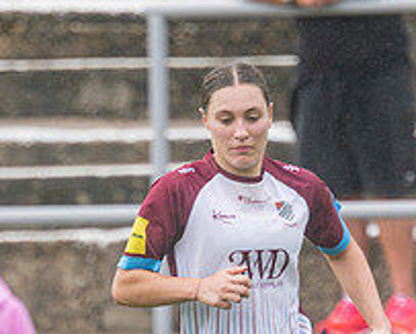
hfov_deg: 1.1
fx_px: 20887
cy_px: 337
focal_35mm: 1694
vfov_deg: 0.9
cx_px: 203
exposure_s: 1/1600
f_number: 2.8
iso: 320
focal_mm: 300
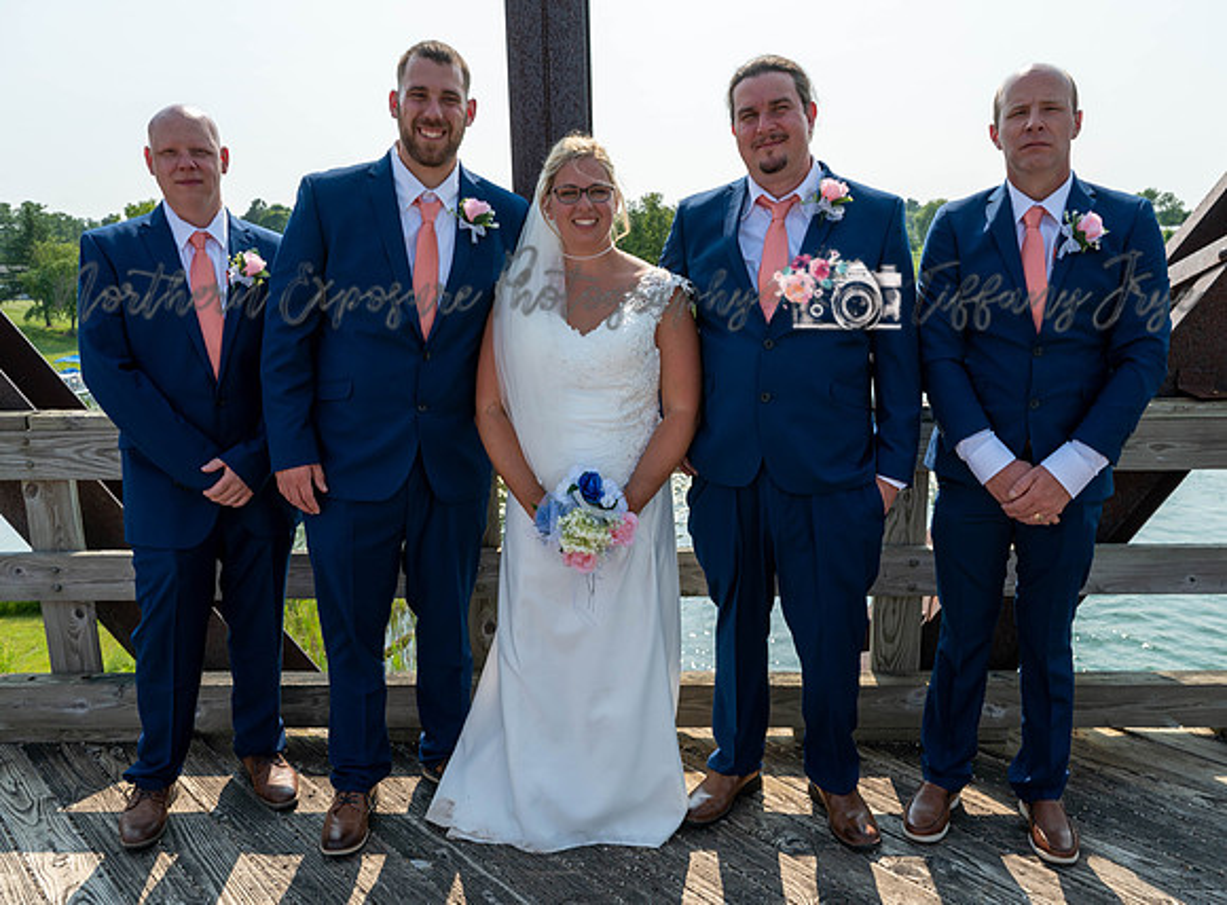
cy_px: 453
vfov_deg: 49.3
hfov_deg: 63.8
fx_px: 986
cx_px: 634
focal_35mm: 28
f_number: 6.3
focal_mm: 24
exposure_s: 1/320
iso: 100
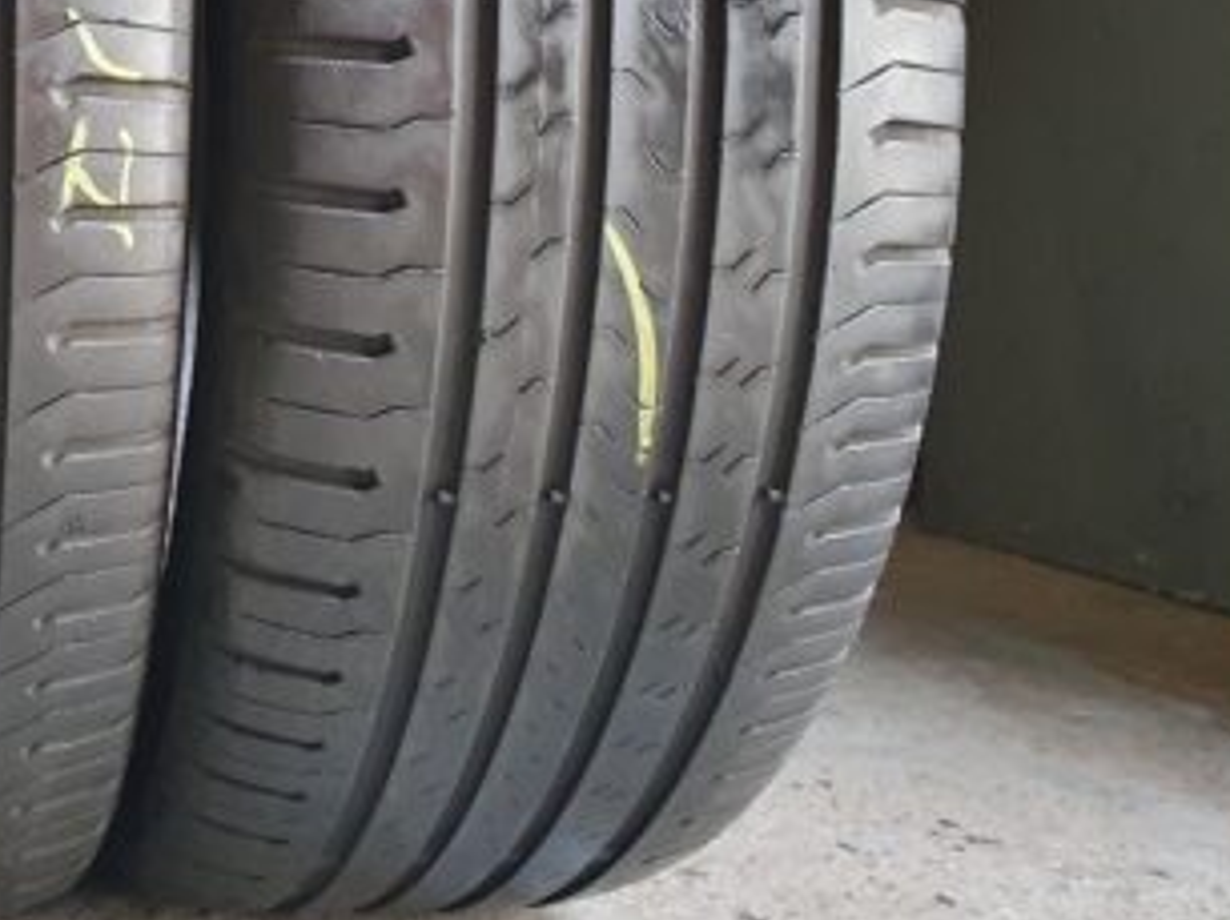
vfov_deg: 27.9
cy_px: 173
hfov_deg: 35.2
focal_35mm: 51
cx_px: 113
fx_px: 1811
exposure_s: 1/50
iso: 500
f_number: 2.4
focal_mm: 4.32
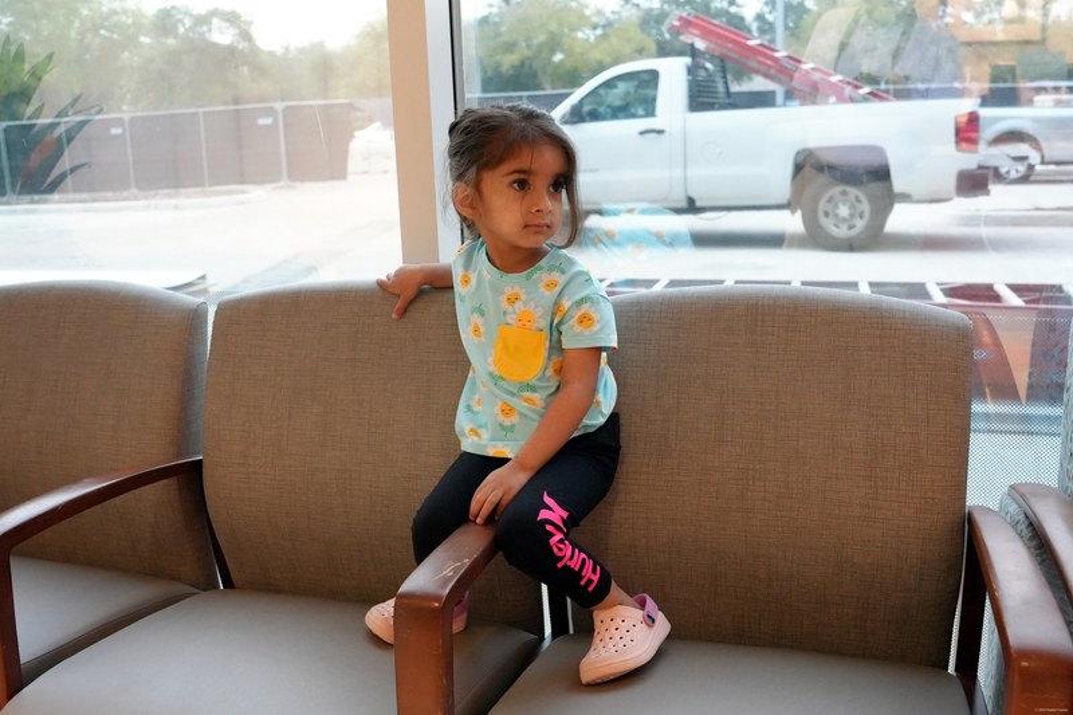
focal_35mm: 34
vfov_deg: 38.3
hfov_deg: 55.1
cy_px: 358
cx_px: 536
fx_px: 1028
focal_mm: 23
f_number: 4
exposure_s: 1/160
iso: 4000
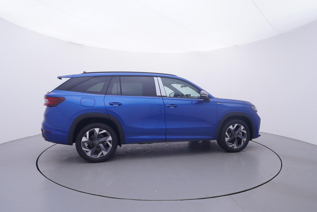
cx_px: 158
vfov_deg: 56.2
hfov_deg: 77.3
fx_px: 198
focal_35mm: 22
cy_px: 106
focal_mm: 15
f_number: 5
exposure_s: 1/80
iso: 200
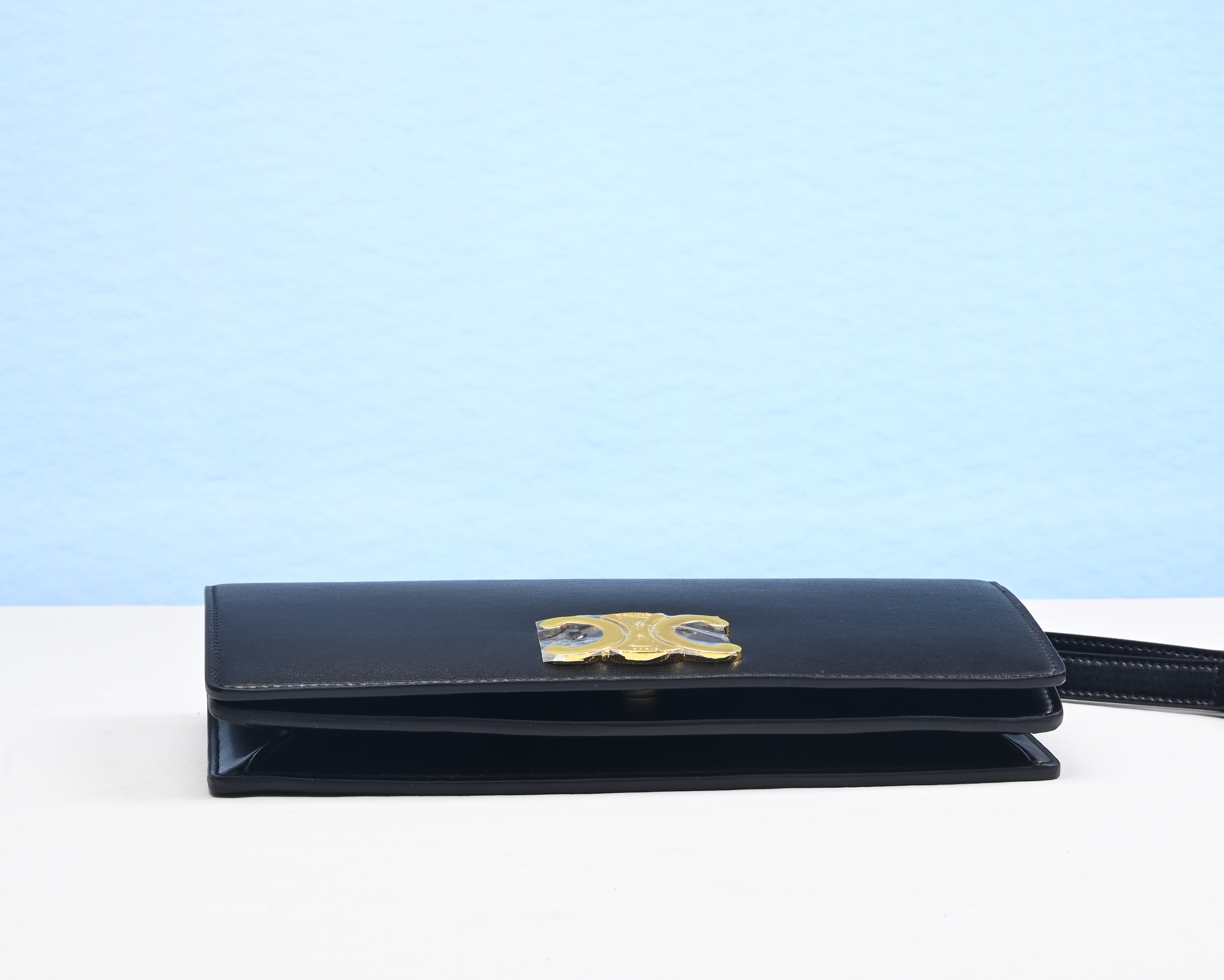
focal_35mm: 57
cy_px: 323
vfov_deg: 26.5
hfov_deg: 33.0
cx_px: 683
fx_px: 2065
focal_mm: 37
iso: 100
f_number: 16
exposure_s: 1/2
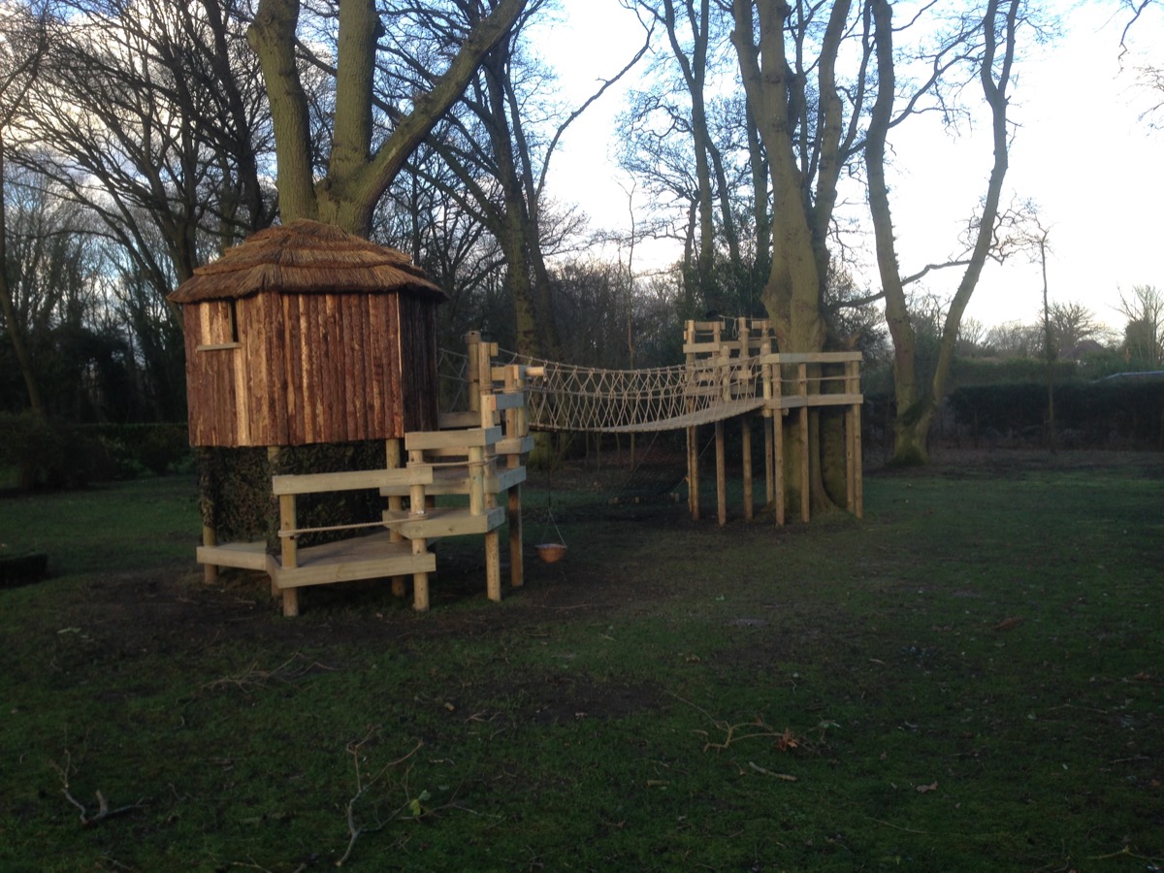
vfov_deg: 42.9
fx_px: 1110
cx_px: 582
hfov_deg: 55.4
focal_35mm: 33
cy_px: 436
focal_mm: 4.12
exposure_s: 1/182
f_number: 2.4
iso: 50
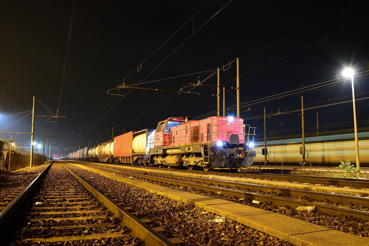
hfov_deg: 59.5
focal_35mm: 32
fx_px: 323
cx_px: 184
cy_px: 123
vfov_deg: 41.7
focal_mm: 21
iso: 100
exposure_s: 10
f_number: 7.1
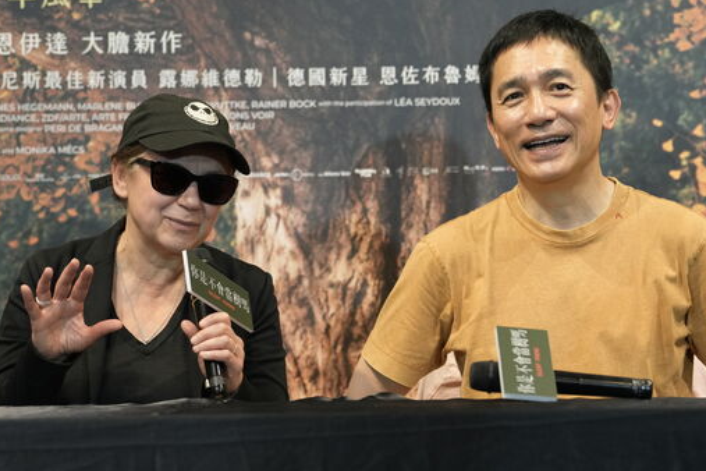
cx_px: 368
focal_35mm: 129
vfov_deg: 10.6
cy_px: 241
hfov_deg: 15.9
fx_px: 2530
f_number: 2.8
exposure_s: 1/250
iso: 1600
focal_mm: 73
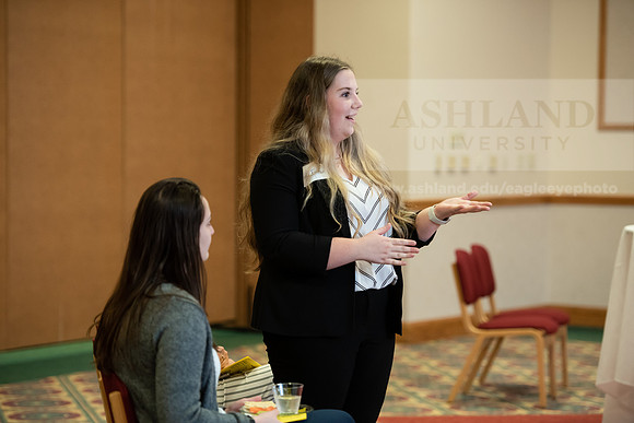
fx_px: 2114
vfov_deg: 11.4
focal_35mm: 120
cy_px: 212
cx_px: 317
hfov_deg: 17.1
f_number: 2.8
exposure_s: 1/200
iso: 2000
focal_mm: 120
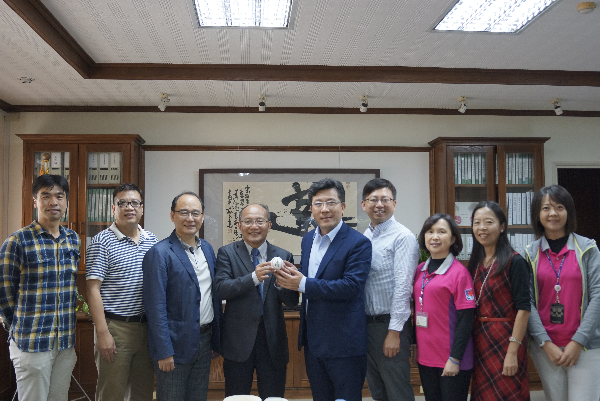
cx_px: 300
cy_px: 200
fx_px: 600
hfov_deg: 53.1
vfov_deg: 36.9
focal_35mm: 36
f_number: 4
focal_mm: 24
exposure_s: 1/160
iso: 1000
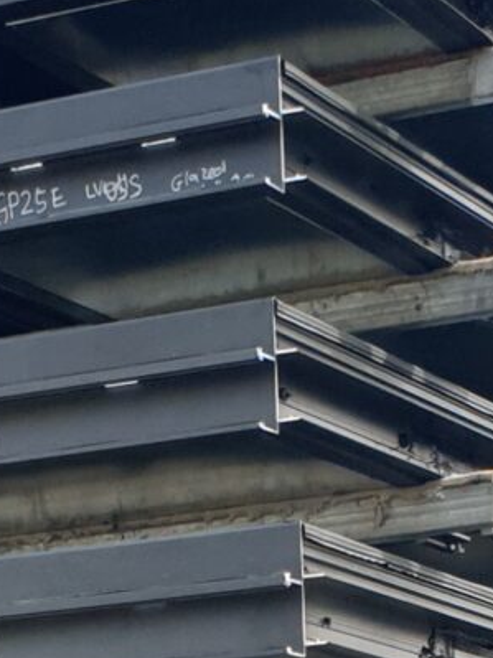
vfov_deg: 11.0
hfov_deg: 8.9
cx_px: 82
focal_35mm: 167
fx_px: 3173
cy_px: 1206
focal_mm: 4.3
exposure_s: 1/890
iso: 50
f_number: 2.4
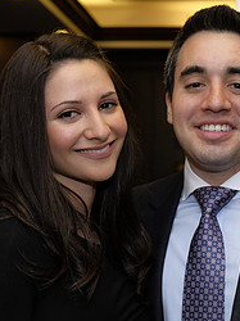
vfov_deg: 20.4
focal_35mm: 96
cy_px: 196
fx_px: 889
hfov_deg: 15.3
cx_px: 181
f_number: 3.2
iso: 800
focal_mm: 28.9
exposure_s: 1/180
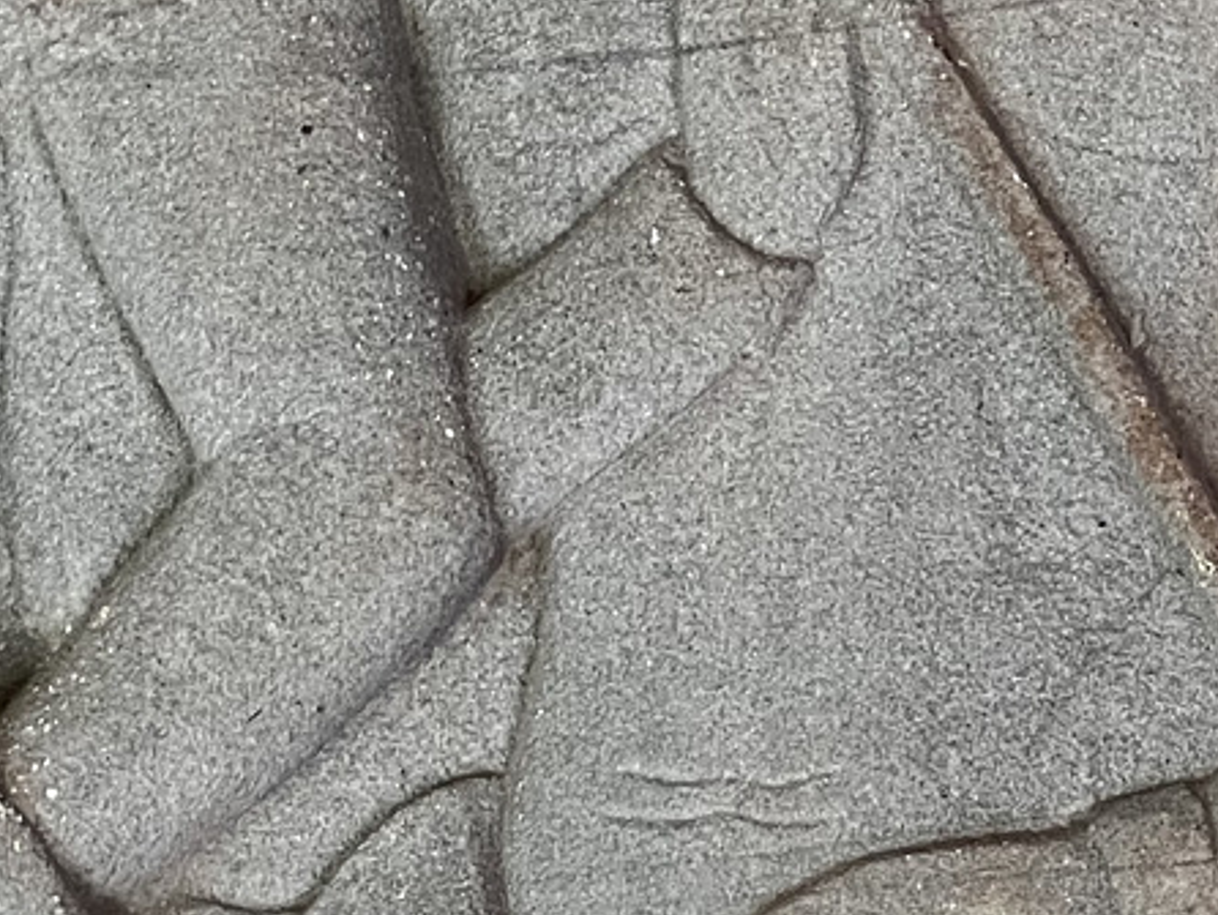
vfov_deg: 5.3
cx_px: 2062
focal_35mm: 276
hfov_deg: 7.0
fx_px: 9717
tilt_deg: +9.9
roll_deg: +0.7
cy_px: -489
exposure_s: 1/67
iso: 250
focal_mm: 9
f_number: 2.8
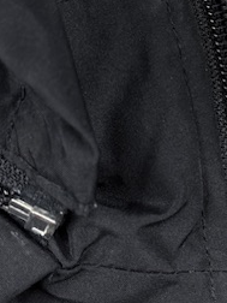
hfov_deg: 12.0
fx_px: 1067
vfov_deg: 16.1
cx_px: 246
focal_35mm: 122
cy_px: 138
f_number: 1.78
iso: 160
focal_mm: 6.76
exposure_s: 1/100
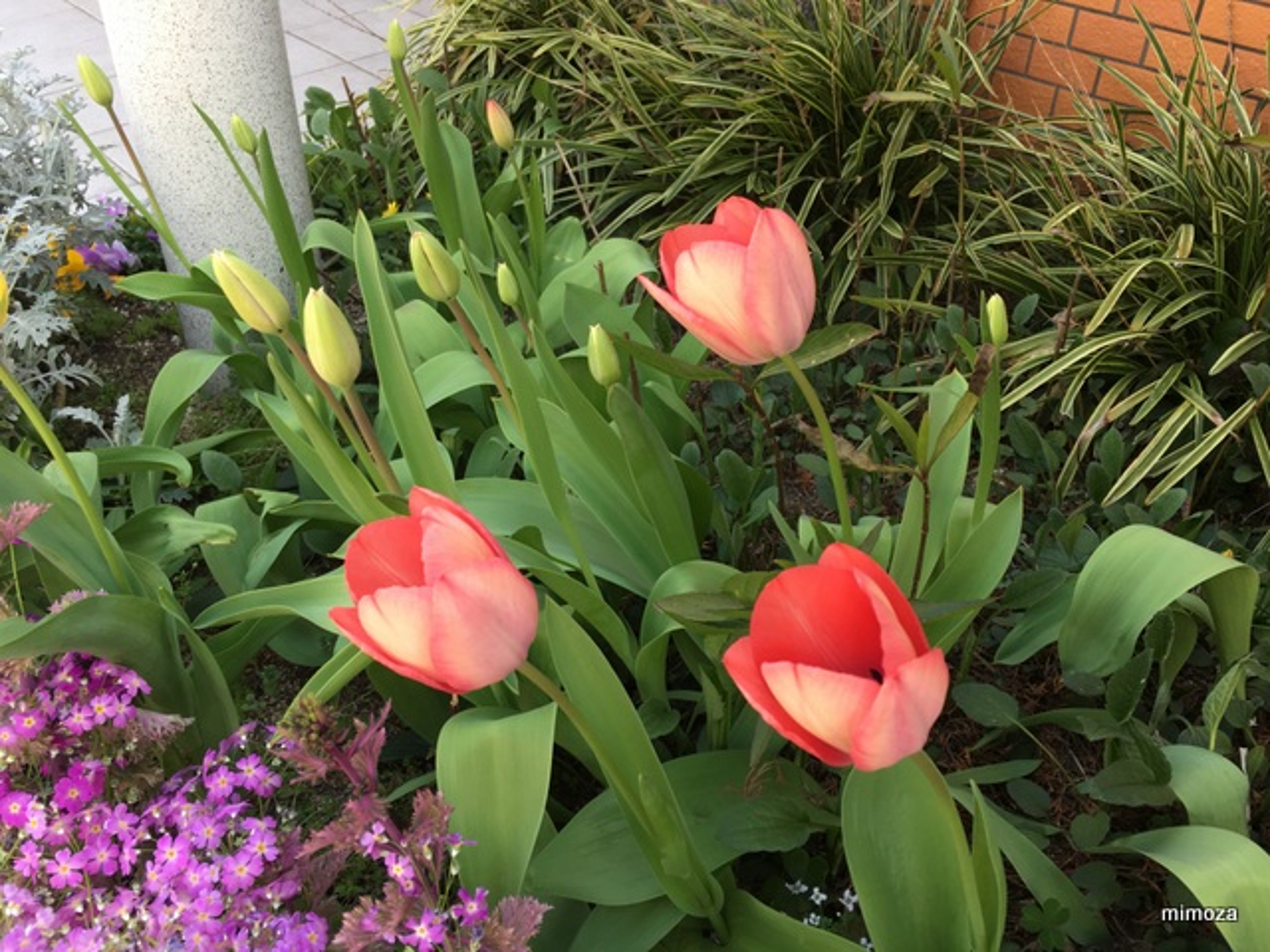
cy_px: 476
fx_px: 1064
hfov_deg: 61.7
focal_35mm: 29
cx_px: 635
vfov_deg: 48.2
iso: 32
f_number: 2.2
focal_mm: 4.15
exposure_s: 1/120
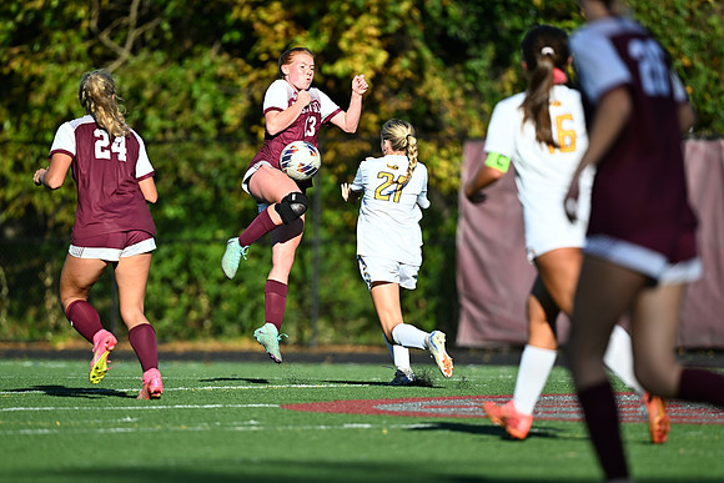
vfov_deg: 2.8
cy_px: 242
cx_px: 362
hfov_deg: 4.1
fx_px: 10057
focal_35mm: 500
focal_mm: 500
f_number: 5.6
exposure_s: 1/2000
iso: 500
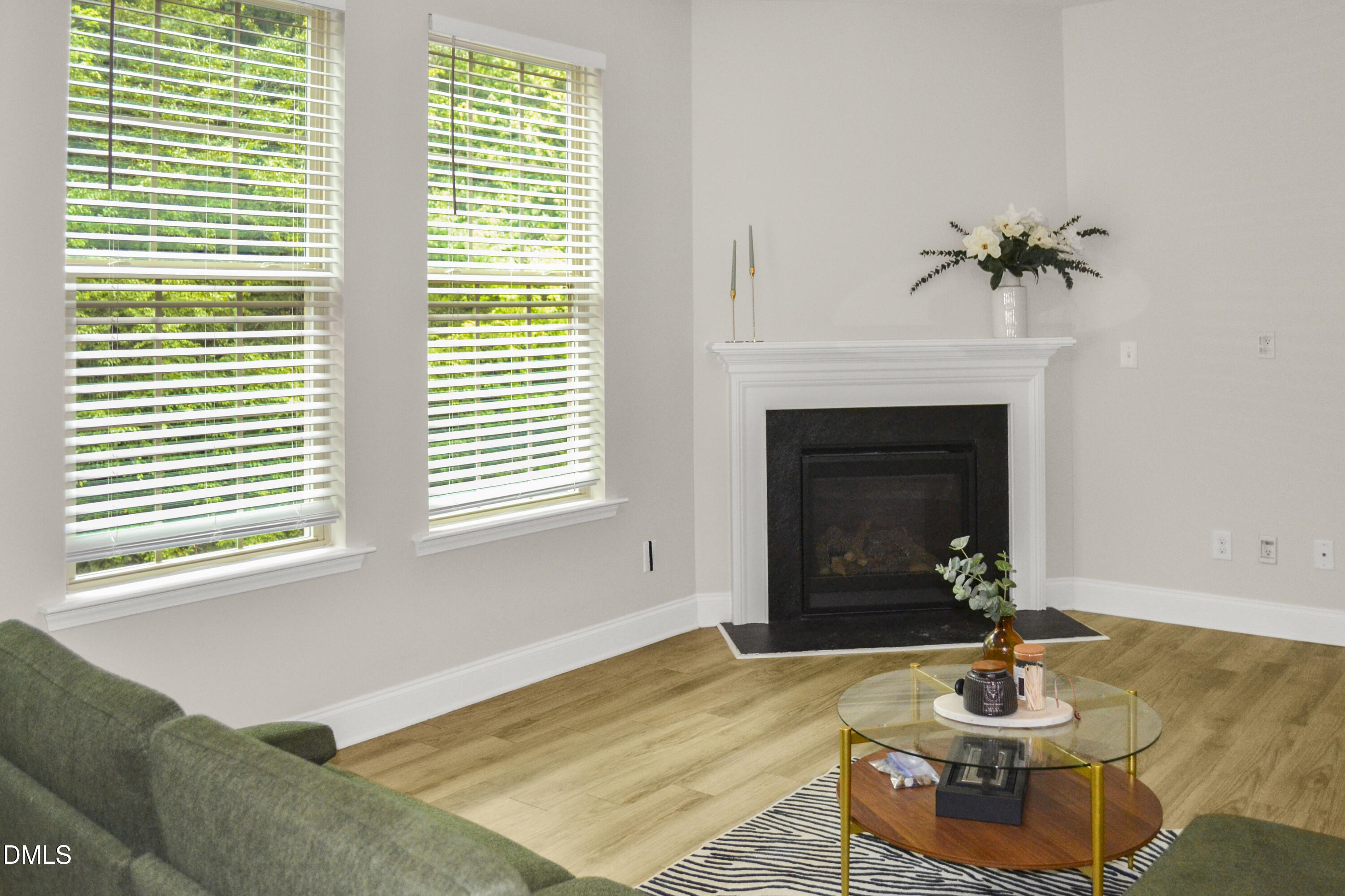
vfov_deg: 43.6
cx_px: 672
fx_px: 1121
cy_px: 448
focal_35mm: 30
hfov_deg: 61.9
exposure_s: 1/60
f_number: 3.8
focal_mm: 20
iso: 900
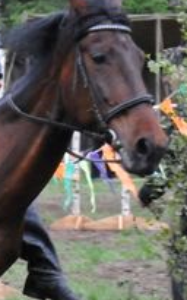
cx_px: -67
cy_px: 113
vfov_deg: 8.0
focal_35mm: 261
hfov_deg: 5.0
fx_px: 2130
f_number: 5.6
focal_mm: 50
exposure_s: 1/320
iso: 3200
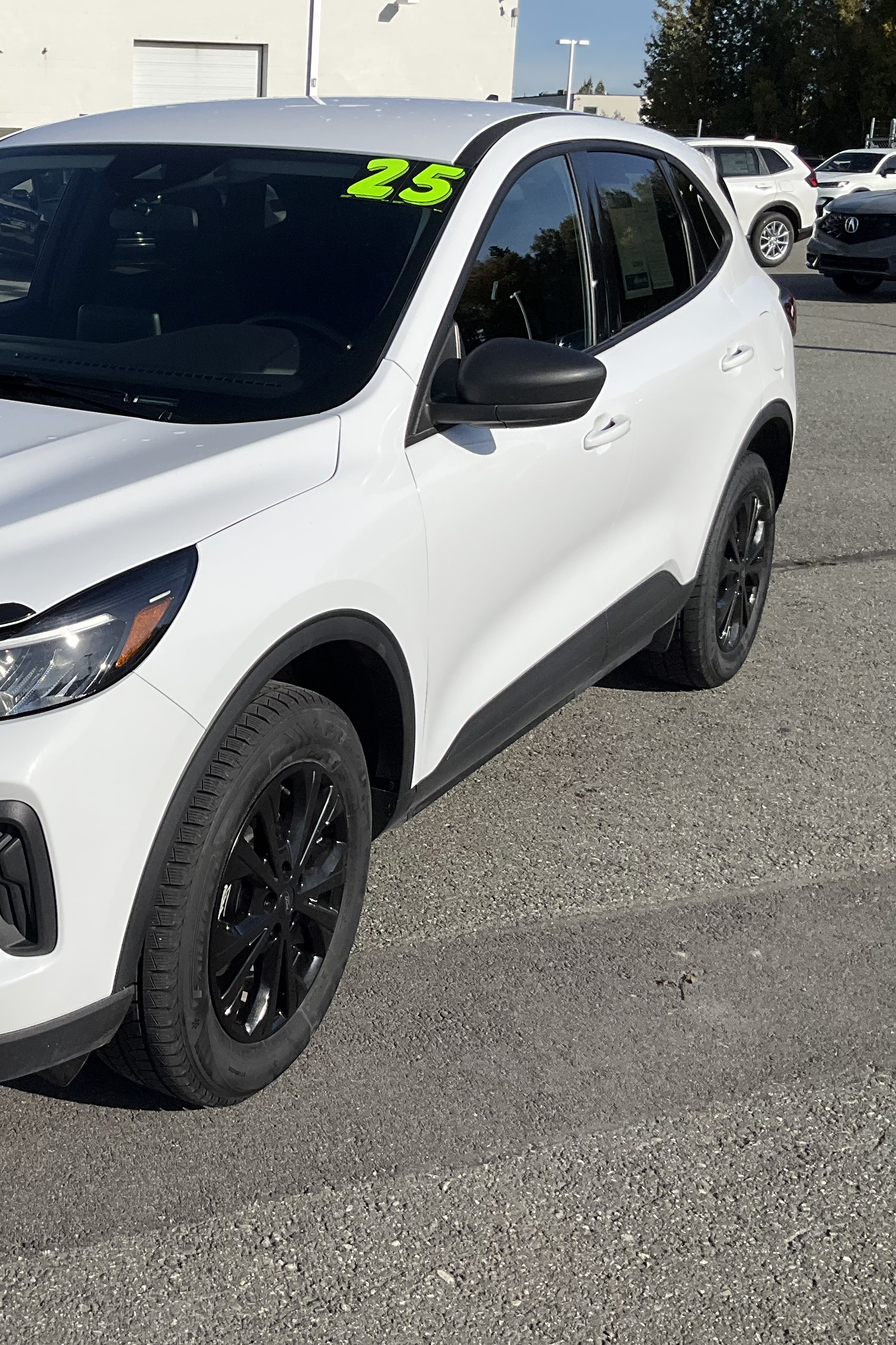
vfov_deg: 42.7
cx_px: 88
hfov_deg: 28.1
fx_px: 1718
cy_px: 581
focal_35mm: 46
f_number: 1.8
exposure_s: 1/3788
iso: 25
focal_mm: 3
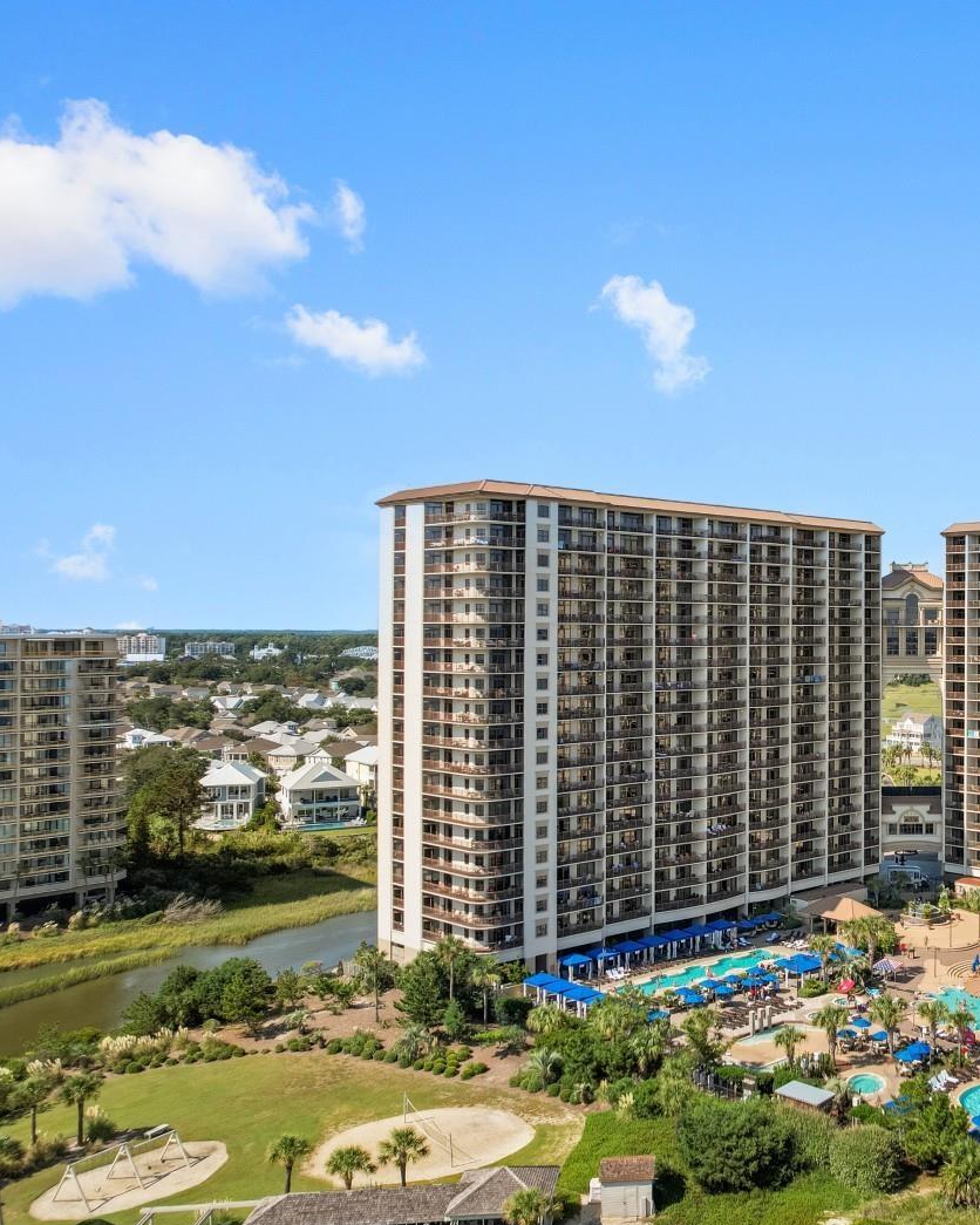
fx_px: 1160
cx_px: 894
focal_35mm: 32
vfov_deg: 55.7
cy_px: 624
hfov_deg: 41.8
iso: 120
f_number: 2.8
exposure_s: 1/320
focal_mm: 8.38
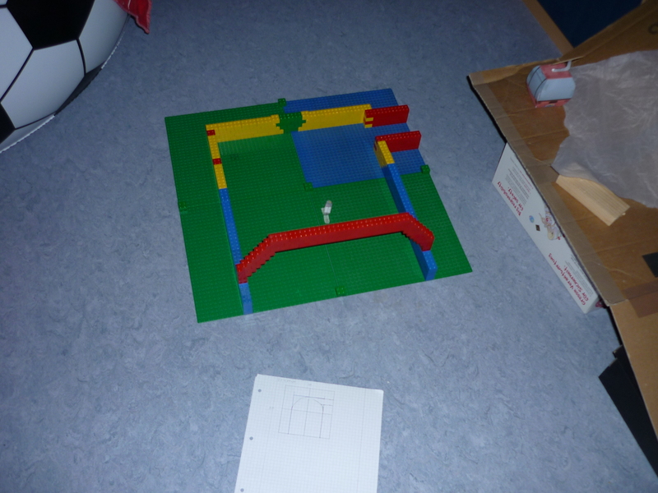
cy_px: 246
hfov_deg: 55.4
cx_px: 329
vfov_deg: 42.9
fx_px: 627
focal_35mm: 33
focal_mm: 5.5
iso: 100
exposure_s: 1/30
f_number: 2.8
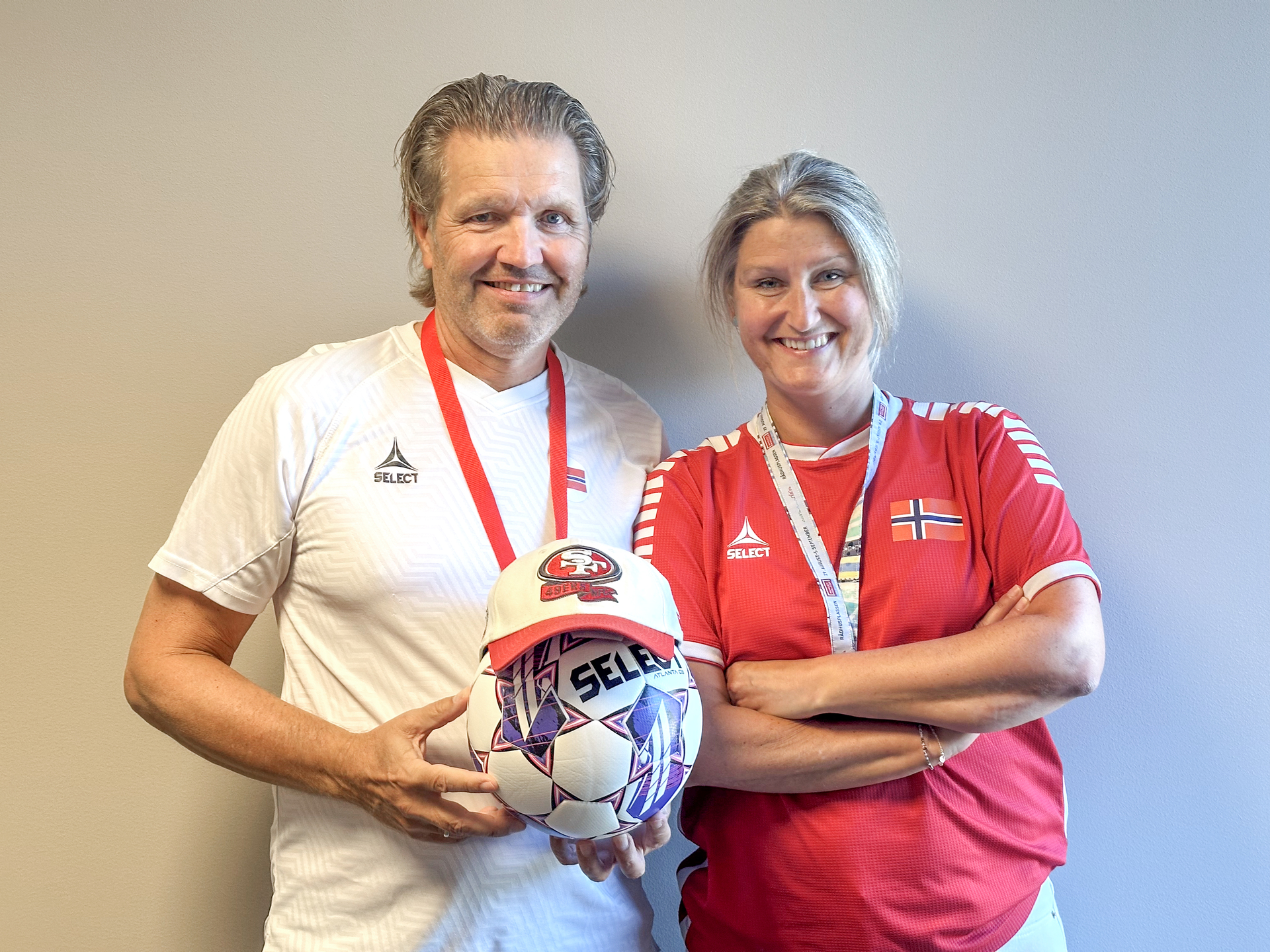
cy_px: 476
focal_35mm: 48
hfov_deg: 39.7
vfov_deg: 30.3
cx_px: 635
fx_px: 1761
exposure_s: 1/50
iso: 64
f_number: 1.8
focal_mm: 6.86
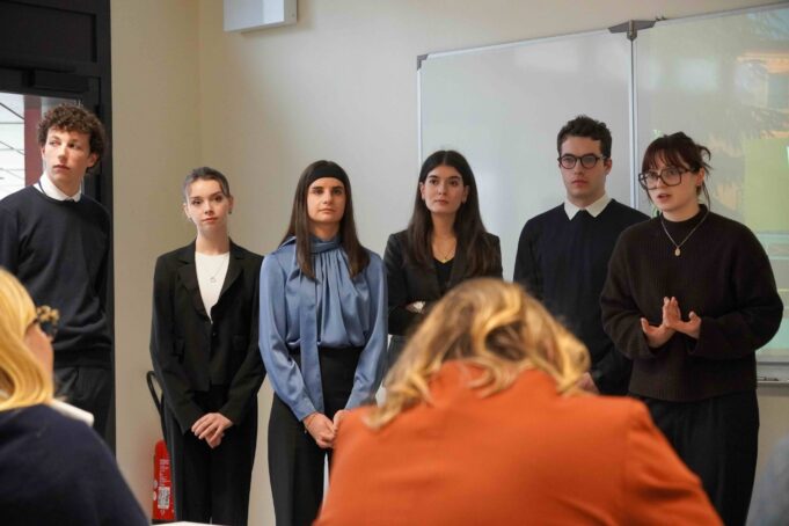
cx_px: 394
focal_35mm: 75
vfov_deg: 18.2
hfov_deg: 27.0
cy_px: 263
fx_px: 1644
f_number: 4
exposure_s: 1/160
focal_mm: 50
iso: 3200
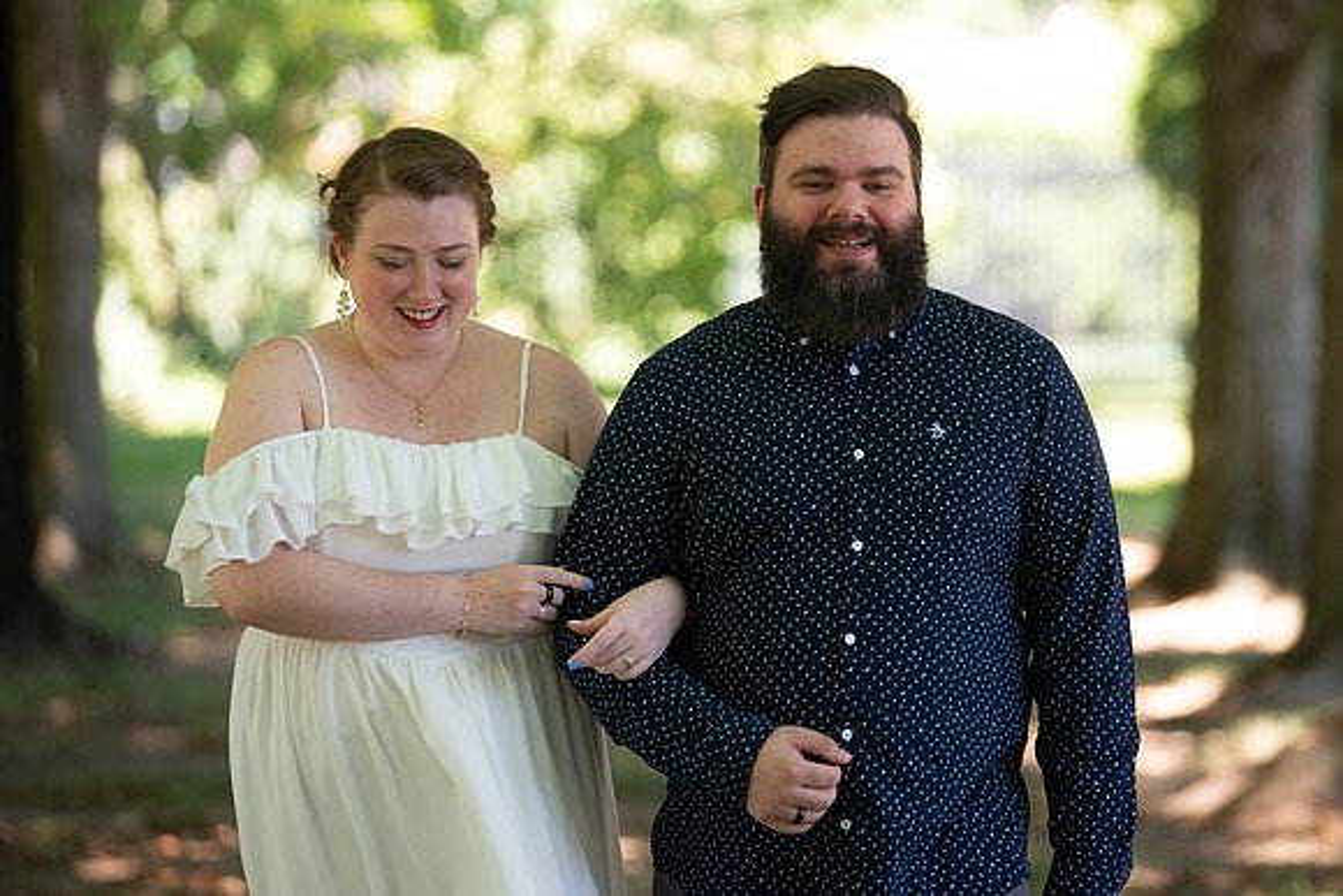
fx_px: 8203
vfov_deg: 6.3
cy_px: 409
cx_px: 777
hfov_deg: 9.4
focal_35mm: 220
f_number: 3.5
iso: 640
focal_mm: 190
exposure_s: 1/320
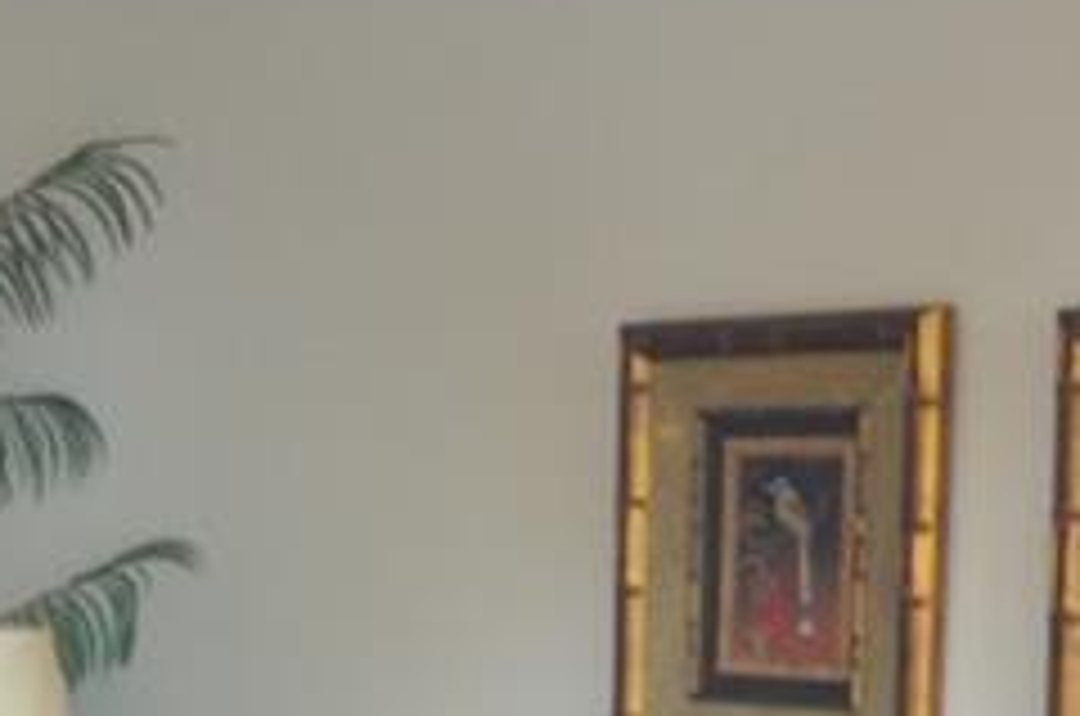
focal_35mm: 128
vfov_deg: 10.3
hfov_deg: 13.9
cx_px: -994
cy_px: 1106
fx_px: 3832
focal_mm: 20
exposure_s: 1/60
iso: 800
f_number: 4
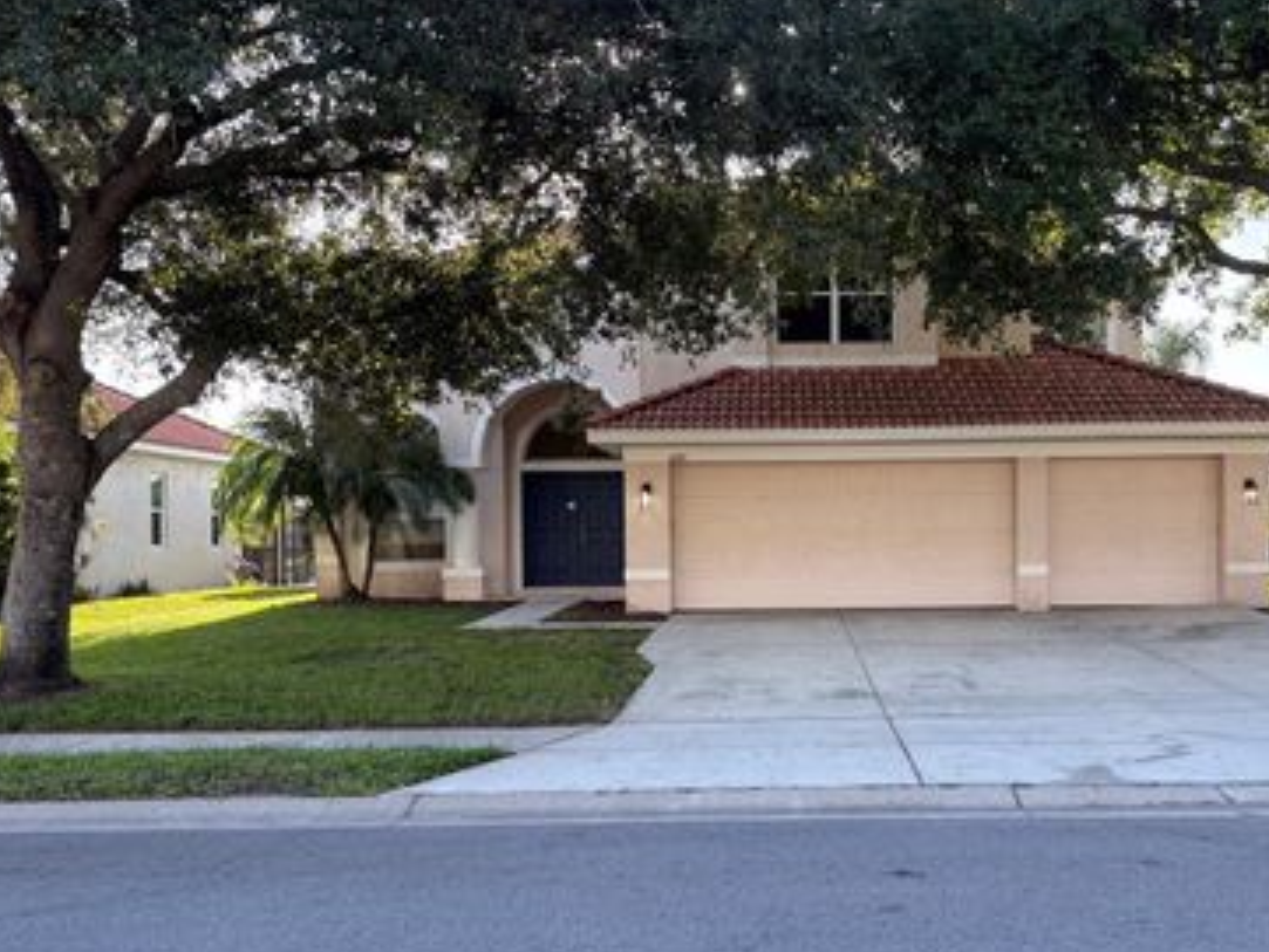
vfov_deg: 39.5
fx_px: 1320
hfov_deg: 50.7
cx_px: 805
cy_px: 564
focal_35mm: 36
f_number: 1.6
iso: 64
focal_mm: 5.96
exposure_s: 1/571
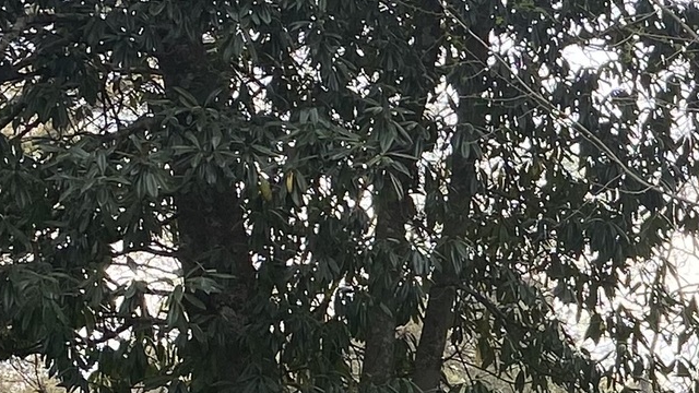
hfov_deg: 13.5
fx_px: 2521
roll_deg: -1.1
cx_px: 1401
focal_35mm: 136
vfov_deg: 8.7
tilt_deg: +3.0
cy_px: 559
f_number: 1.8
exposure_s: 1/711
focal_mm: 4.25
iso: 32
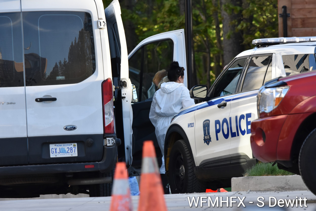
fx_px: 5925
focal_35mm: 675
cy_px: 106
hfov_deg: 3.1
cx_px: 158
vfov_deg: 2.0
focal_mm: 450
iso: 800
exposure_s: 1/250
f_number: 9
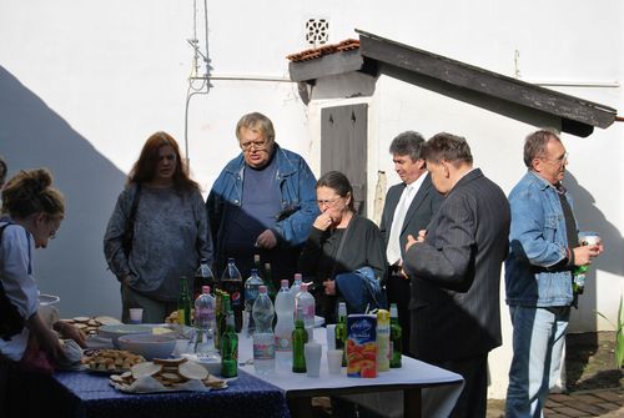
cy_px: 209
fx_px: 1432
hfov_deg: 24.6
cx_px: 312
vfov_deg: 16.6
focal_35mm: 82
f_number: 9
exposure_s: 1/320
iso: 100
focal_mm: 55
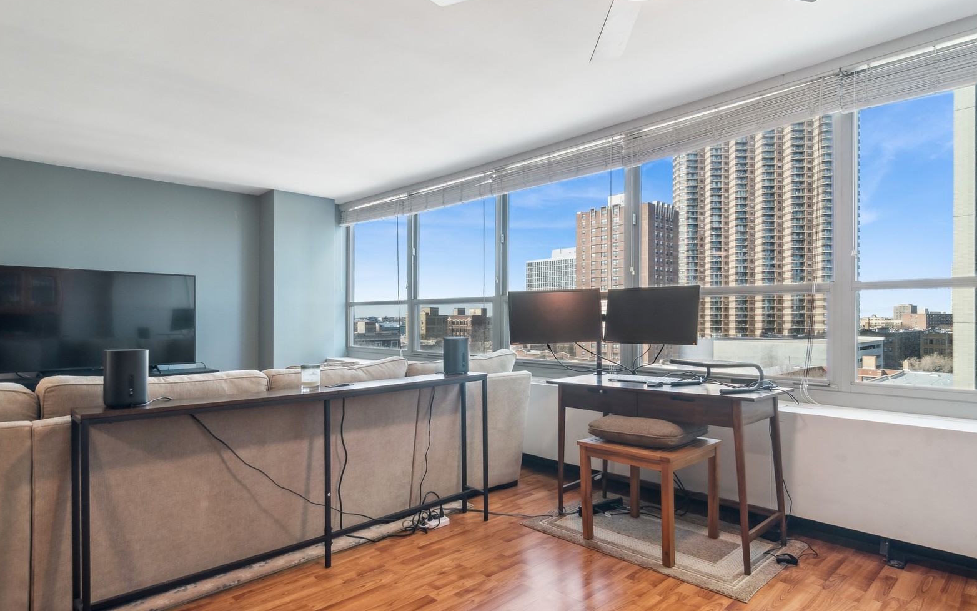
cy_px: 329
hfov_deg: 88.0
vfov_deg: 62.2
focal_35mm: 19
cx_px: 500
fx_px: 506
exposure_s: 1/13
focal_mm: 12
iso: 200
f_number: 8
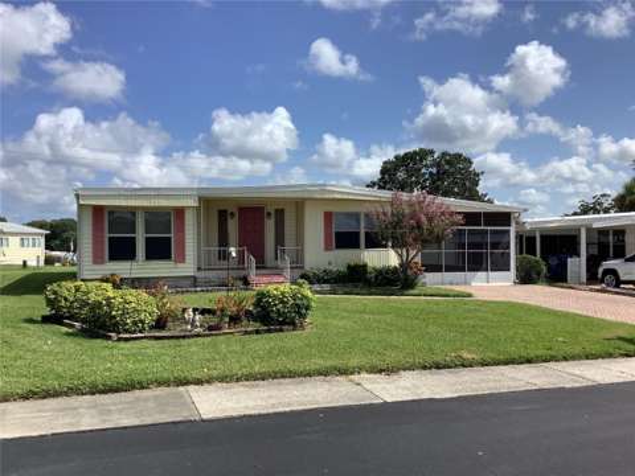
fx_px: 569
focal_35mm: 31
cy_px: 238
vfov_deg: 45.4
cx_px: 318
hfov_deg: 58.4
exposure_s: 1/1894
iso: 25
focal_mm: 3.3
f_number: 2.4
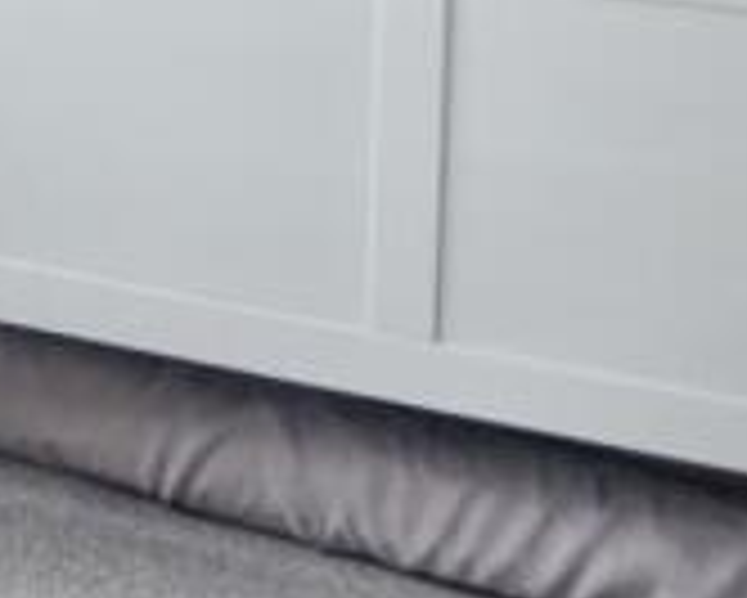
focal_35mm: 117
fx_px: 2585
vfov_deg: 12.4
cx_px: -81
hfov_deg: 16.0
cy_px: -353
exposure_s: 1/60
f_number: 4
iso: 250
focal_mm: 21
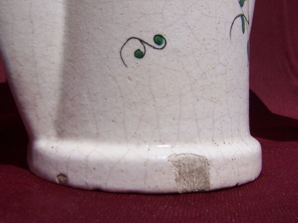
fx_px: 327
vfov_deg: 37.7
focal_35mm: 38
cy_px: 112
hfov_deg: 49.0
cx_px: 149
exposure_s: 1/1000
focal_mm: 6.3
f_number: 5.6
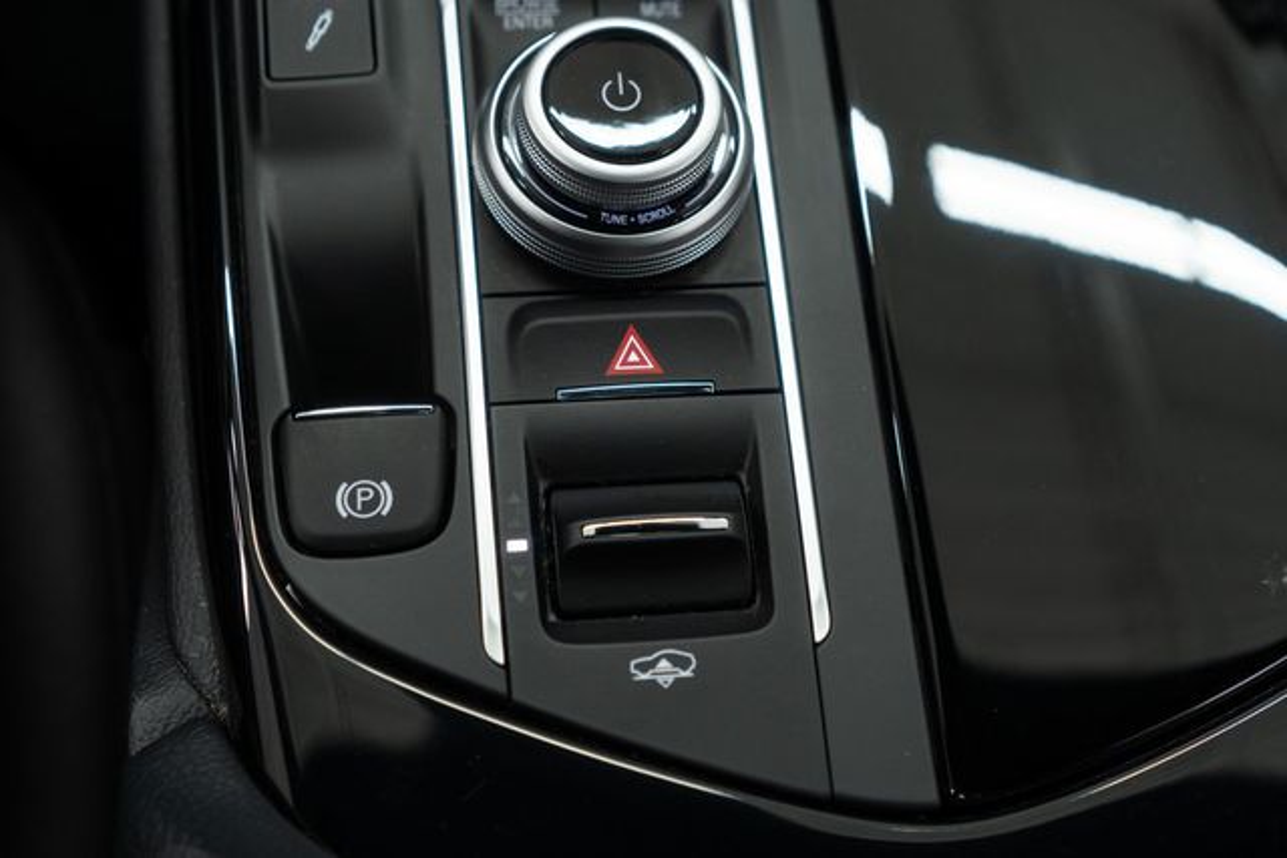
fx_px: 1502
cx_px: 644
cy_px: 429
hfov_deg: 46.4
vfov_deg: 31.9
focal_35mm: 42
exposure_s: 1/50
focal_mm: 28
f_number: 3.5
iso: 800
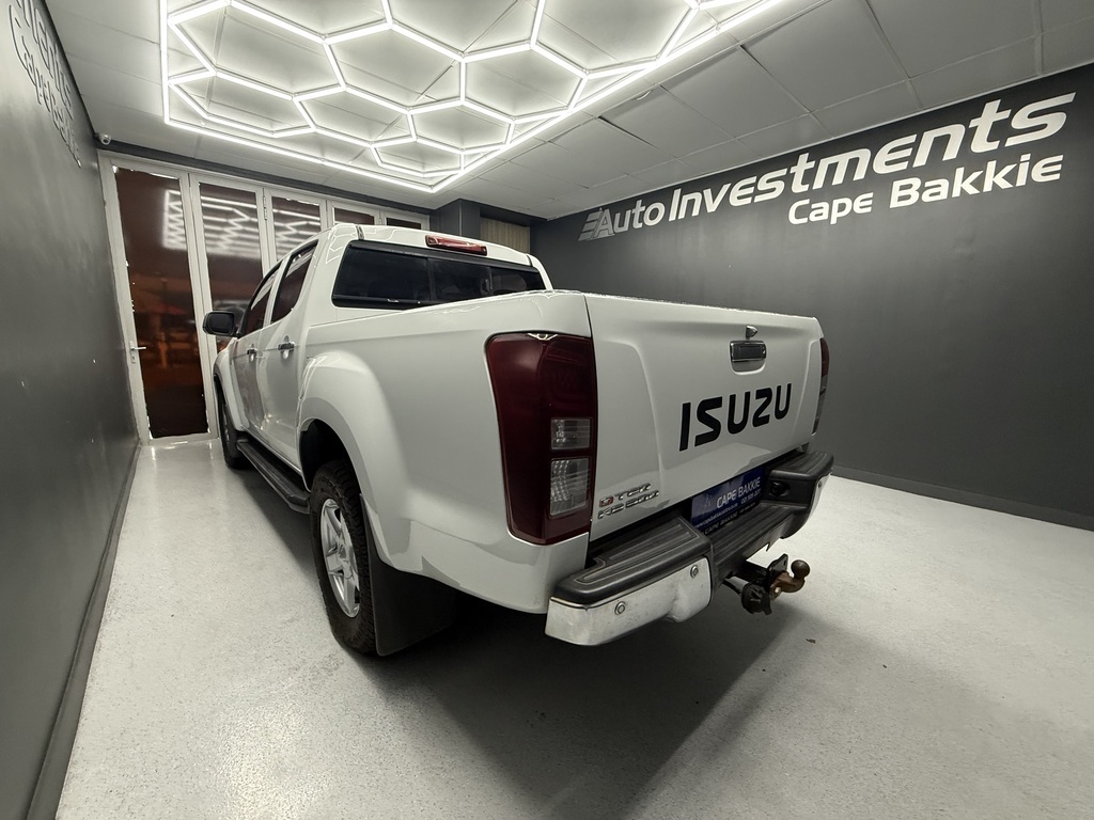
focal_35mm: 14
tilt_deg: -7.7
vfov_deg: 85.7
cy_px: 410
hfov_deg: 102.1
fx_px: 442
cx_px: 547
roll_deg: -0.7
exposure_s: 1/100
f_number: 2.2
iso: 320
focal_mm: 2.22
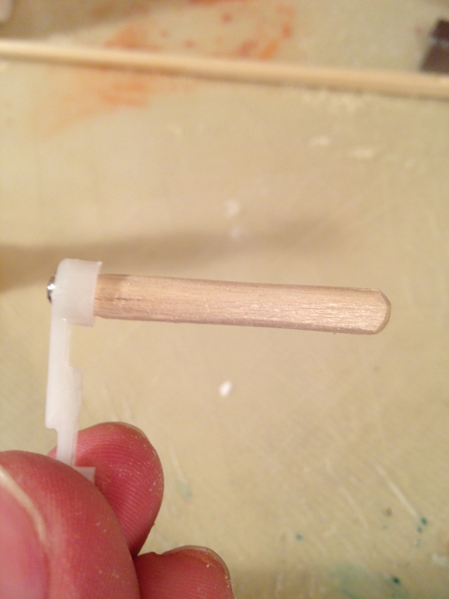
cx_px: 224
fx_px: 571
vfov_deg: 55.4
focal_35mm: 33
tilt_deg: -62.7
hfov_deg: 42.9
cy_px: 300
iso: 100
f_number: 2.4
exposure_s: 1/20
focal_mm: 4.12
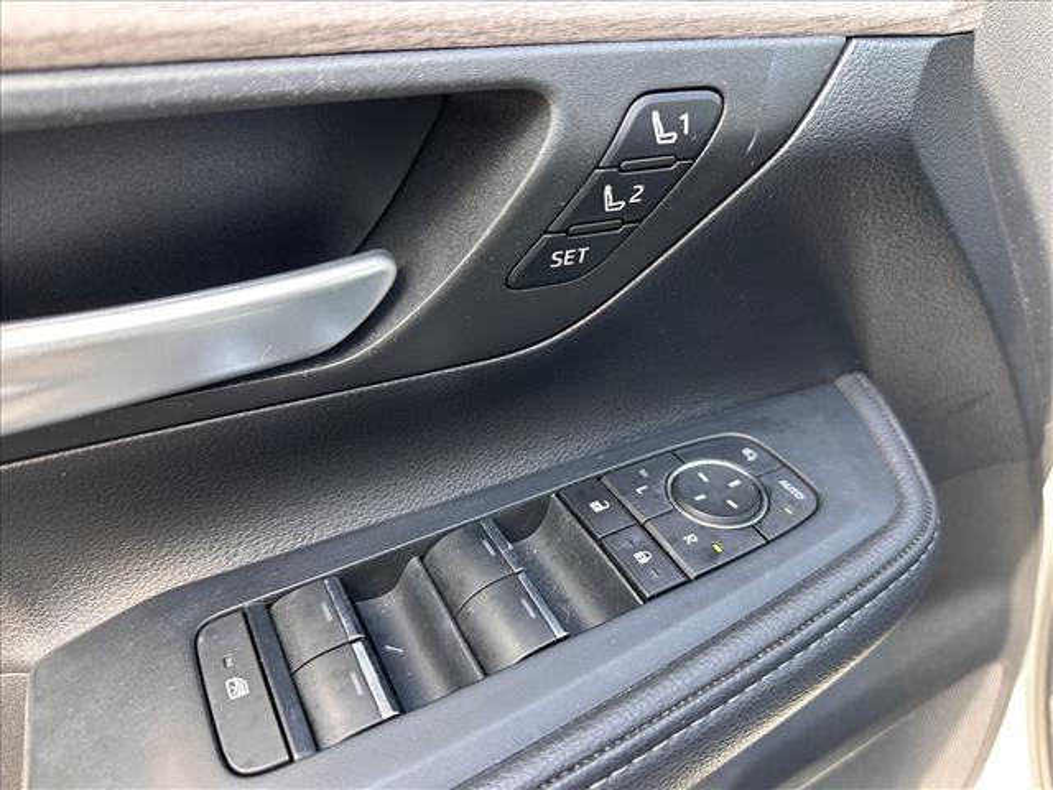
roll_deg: -0.1
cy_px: 395
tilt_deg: -33.6
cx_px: 526
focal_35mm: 24
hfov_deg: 71.6
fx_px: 730
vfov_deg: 56.8
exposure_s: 1/121
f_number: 1.78
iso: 80
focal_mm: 6.86
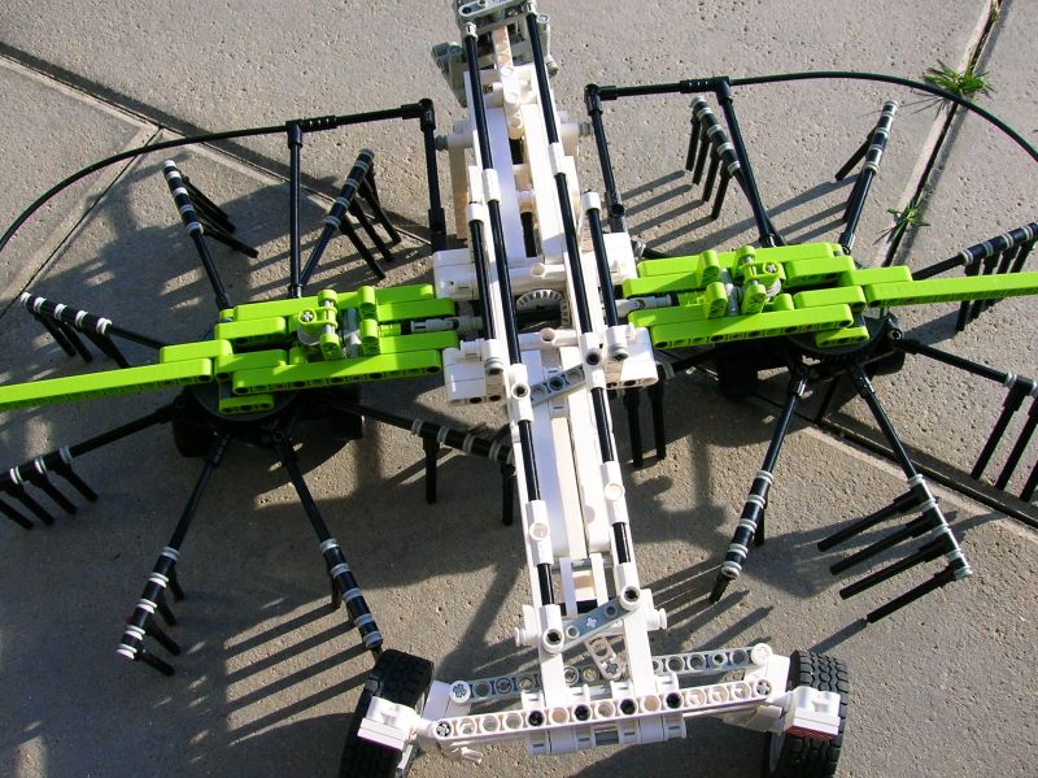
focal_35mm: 34
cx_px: 519
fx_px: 1019
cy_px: 389
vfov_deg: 41.8
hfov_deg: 54.0
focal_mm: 5.7
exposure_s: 1/164
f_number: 4.9
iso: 50
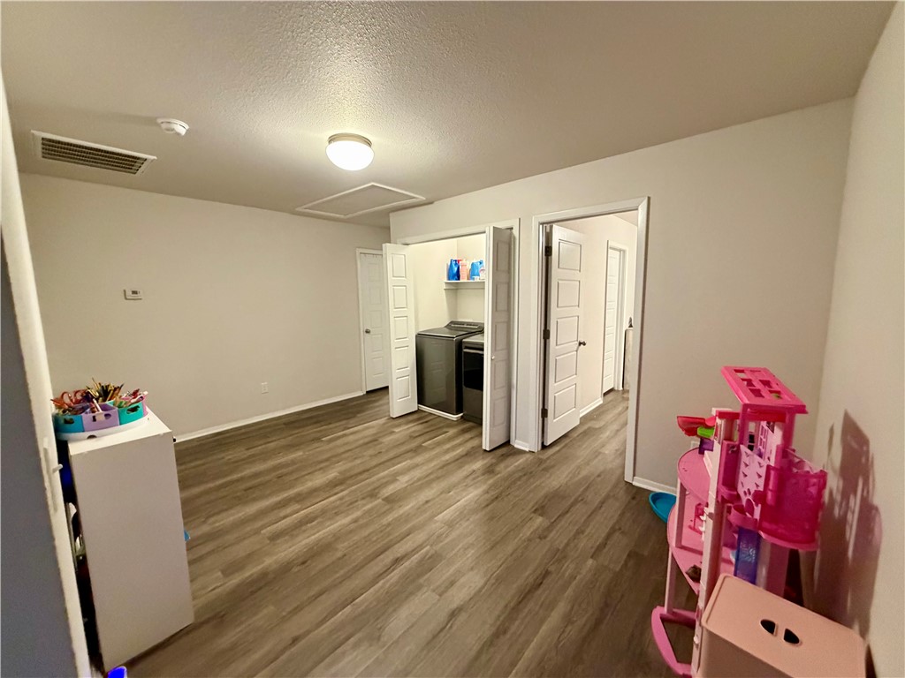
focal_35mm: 14
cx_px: 452
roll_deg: +0.9
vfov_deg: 85.7
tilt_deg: -7.4
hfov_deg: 102.1
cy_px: 339
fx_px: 366
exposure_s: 1/60
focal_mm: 2.22
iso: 640
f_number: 2.2
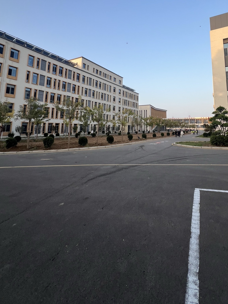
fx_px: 149
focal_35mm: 17
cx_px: 142
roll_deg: +1.6
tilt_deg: +8.5
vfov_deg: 88.5
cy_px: 107
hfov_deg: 73.6
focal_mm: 1.57
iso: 32
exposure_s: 1/376
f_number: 1.8
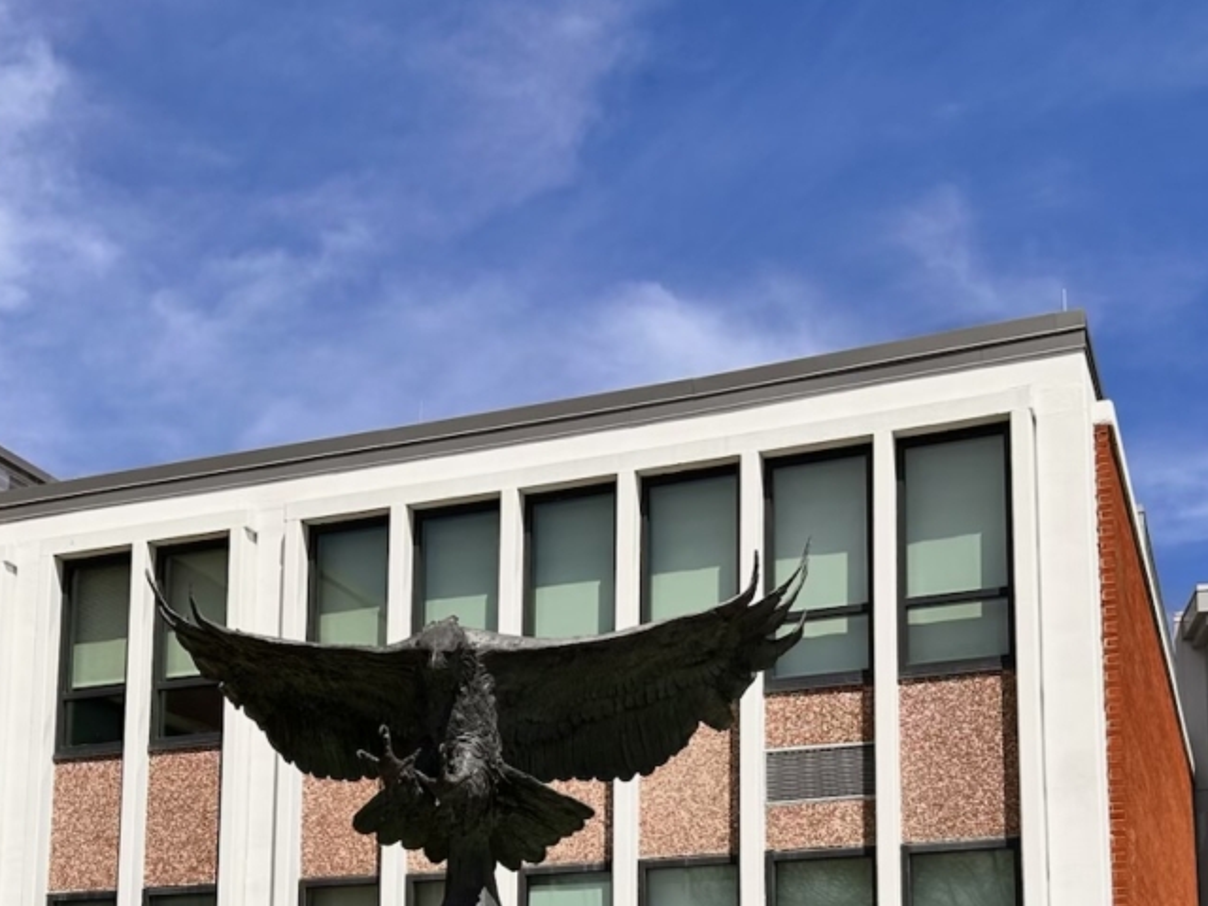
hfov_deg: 36.7
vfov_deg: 26.7
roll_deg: -1.2
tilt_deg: +9.3
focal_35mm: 52
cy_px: 872
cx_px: 489
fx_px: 1815
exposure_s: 1/6993
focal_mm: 5.7
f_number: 1.5
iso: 50
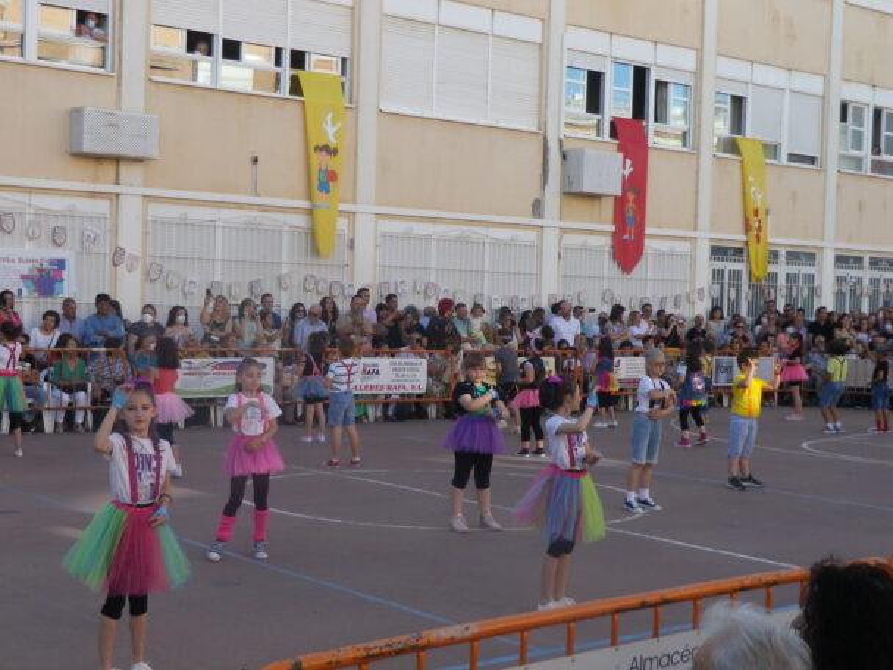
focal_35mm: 53
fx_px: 1367
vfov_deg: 27.5
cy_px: 335
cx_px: 446
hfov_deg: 36.2
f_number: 4.4
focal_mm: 9.5
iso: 80
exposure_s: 1/160
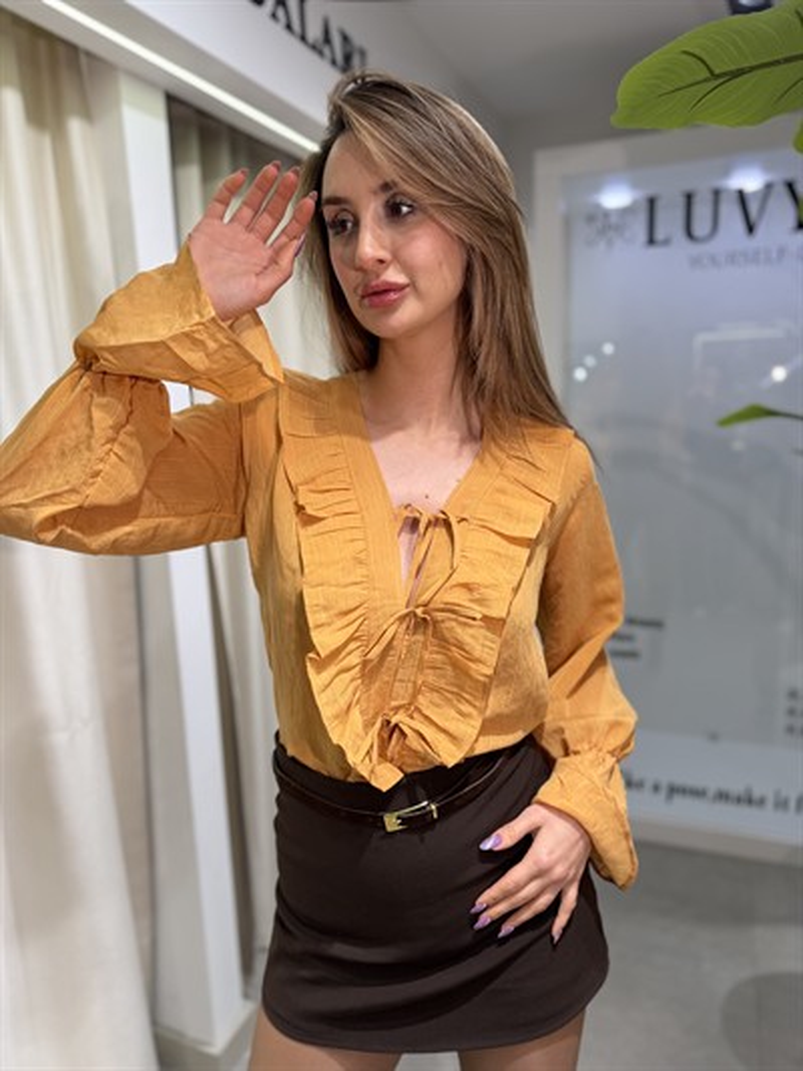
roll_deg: +2.3
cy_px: 536
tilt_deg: -11.5
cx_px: 402
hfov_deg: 56.8
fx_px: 742
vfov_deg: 71.6
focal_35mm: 24
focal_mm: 6.76
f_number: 1.78
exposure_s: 1/313
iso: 100
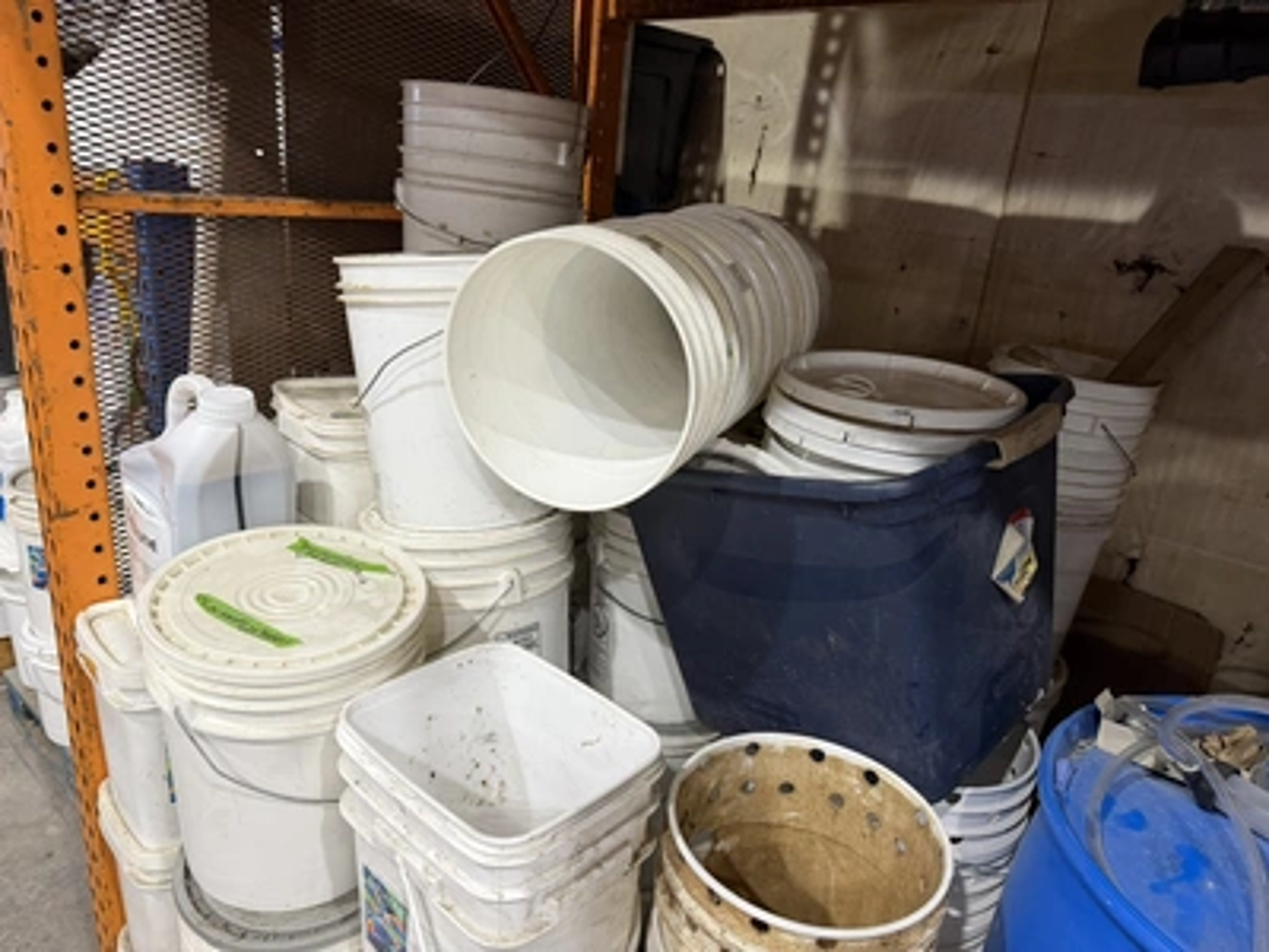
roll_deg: -4.3
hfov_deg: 71.6
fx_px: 880
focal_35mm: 24
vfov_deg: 56.8
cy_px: 476
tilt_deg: -19.6
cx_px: 634
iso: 200
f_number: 1.78
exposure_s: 1/60
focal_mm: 6.76
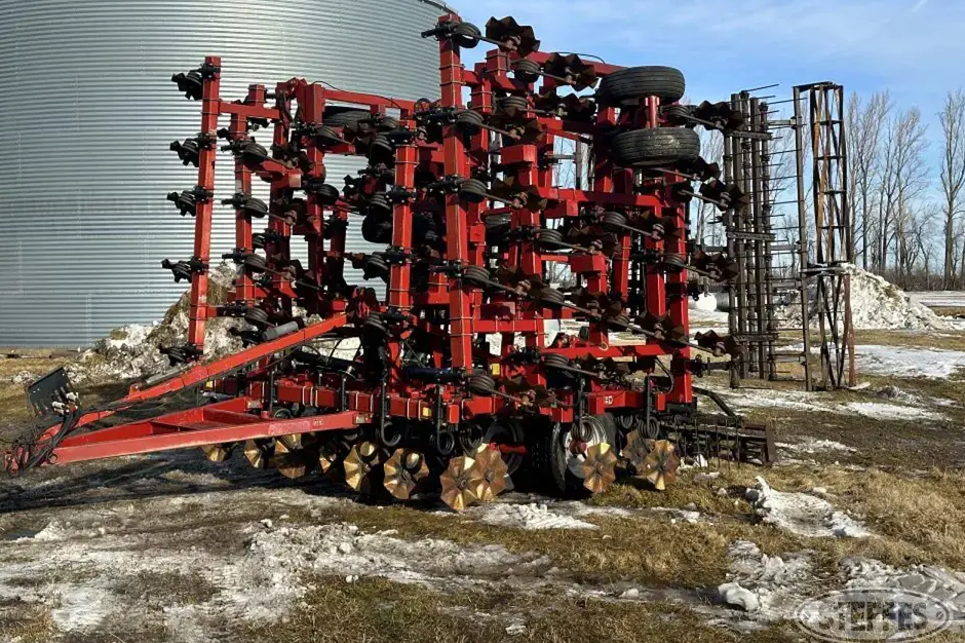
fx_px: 1367
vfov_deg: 26.4
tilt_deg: -0.1
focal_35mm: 51
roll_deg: +1.3
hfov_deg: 38.9
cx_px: 482
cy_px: 288
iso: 64
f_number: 1.78
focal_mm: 6.86
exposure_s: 1/3257
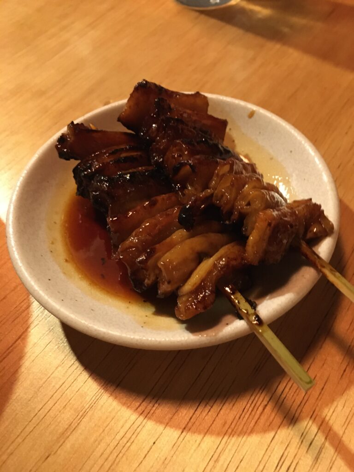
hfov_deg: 48.2
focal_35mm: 29
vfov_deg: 61.7
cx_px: 177
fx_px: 395
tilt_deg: -52.6
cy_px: 236
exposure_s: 1/15
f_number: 2.2
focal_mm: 4.15
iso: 320
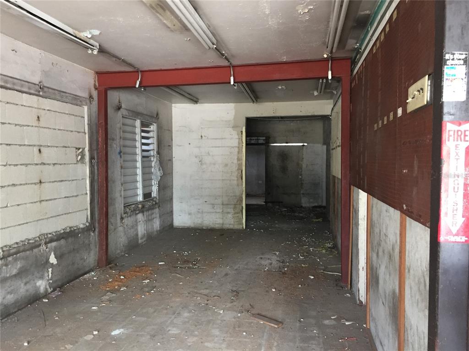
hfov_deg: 61.7
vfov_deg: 48.2
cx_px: 234
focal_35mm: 29
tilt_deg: -0.8
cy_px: 176
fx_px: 393
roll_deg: -1.0
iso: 160
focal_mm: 4.15
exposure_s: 1/30
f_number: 2.2
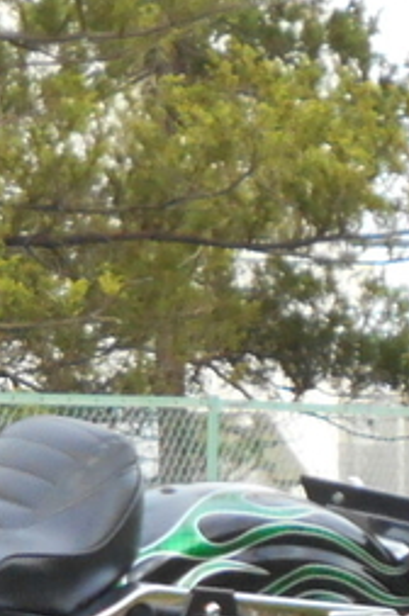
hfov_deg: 5.3
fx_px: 4221
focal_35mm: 247
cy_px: 402
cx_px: -640
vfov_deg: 8.3
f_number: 4.5
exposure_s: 1/250
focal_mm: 8.8
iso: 220
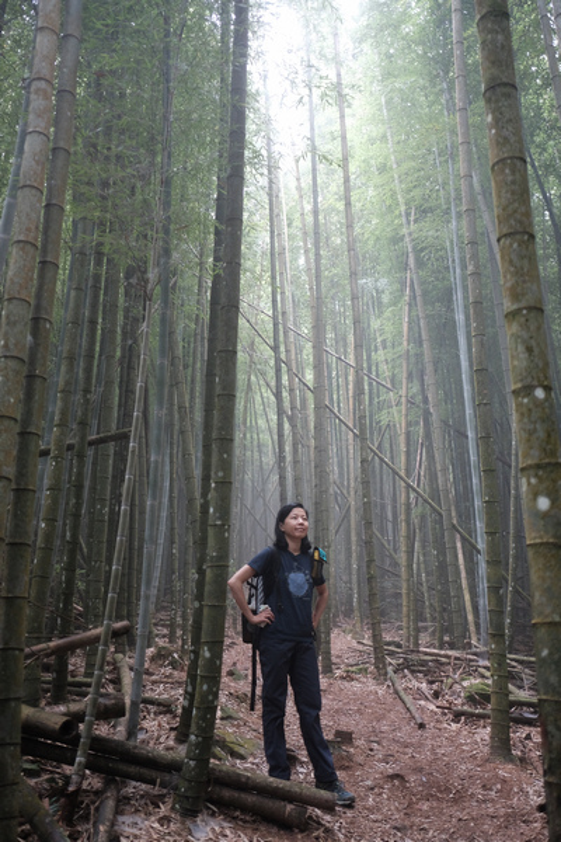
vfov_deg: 54.4
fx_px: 818
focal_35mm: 35
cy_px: 421
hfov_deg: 37.9
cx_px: 280
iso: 1000
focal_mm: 23
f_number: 2
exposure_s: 1/150
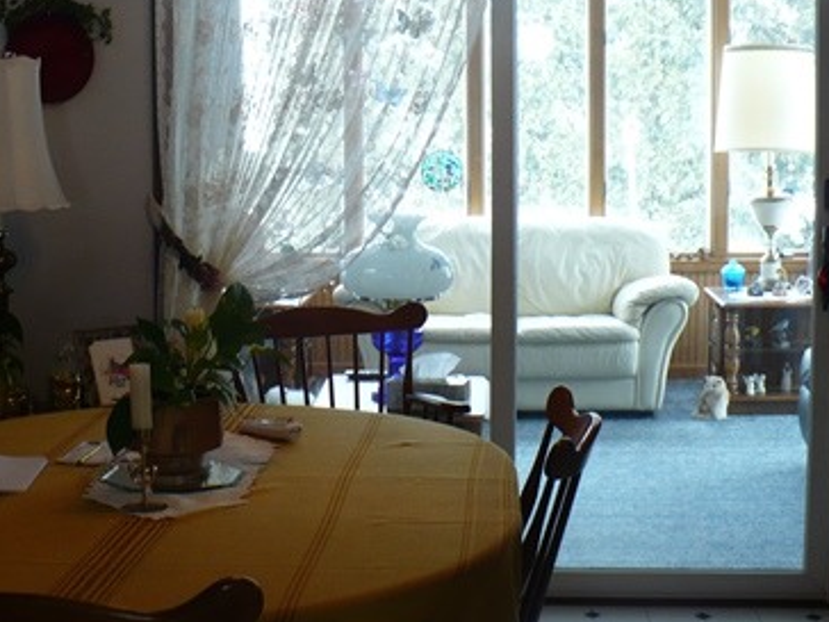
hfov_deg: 29.5
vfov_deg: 22.5
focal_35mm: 65
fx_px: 1557
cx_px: 253
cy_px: 187
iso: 100
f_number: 2.8
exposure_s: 1/30
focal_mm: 6.1
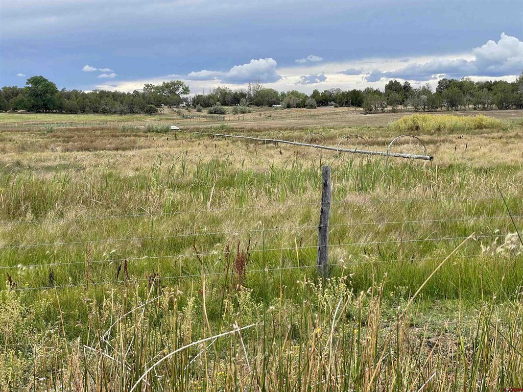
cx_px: 262
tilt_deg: -5.1
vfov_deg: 28.0
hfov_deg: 36.8
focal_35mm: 52
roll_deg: +0.5
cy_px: 196
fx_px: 786
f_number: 2
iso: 25
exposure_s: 1/716
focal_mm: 6
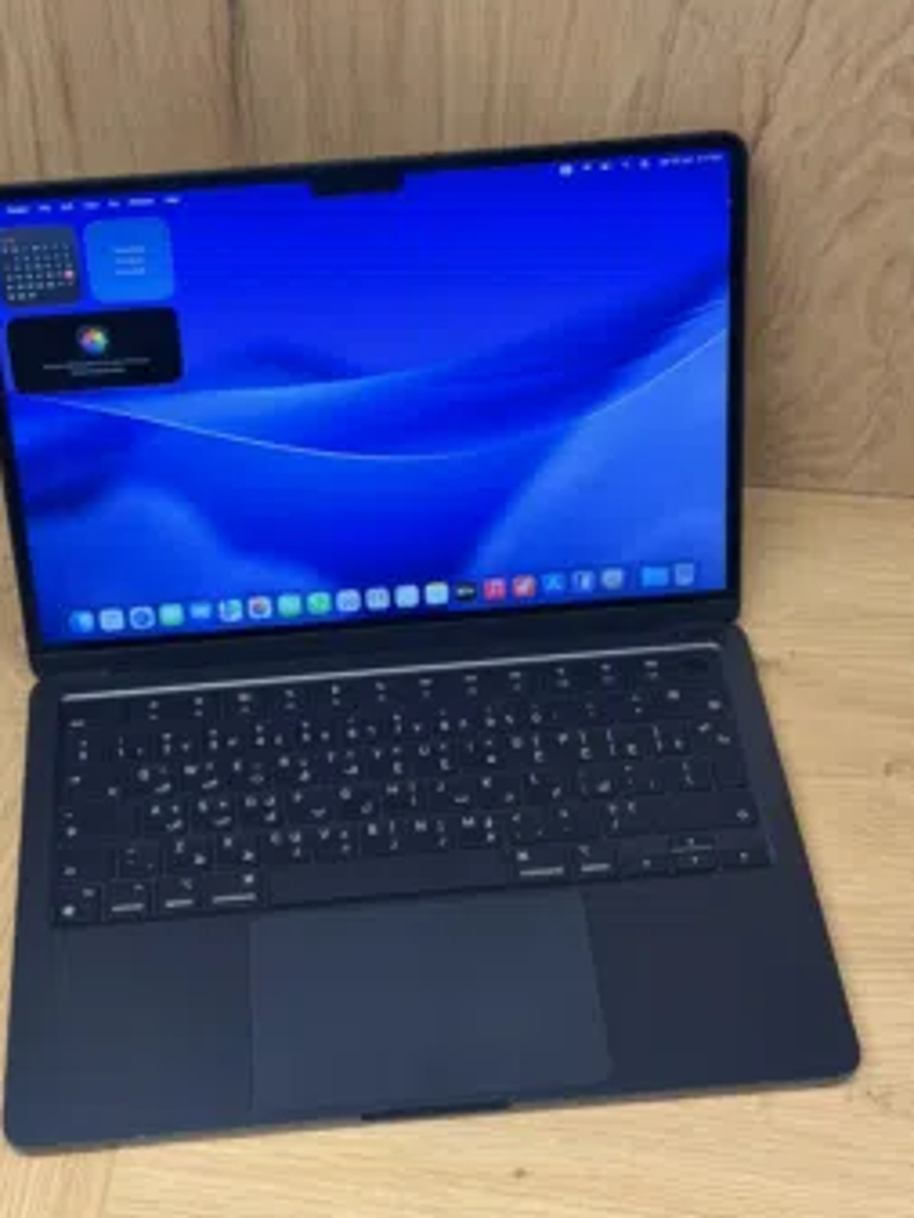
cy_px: 560
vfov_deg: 33.8
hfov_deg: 25.6
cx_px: 383
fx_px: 2005
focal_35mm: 57
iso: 200
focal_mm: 6.76
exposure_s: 1/50
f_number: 1.78
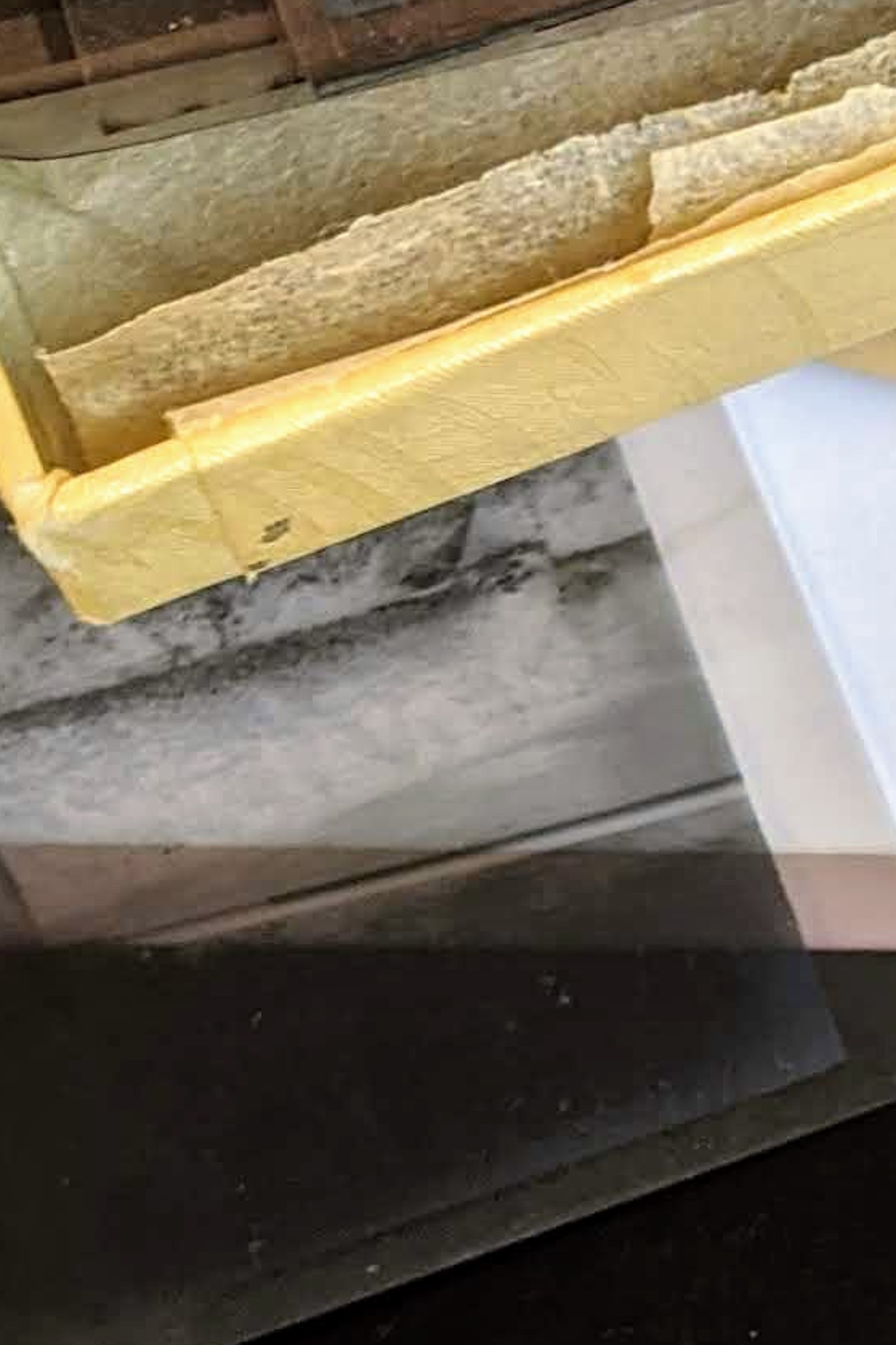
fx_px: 5042
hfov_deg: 9.9
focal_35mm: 135
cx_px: 1210
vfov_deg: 15.2
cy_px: 521
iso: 102
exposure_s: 1/33.3
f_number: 1.8
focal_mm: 4.44
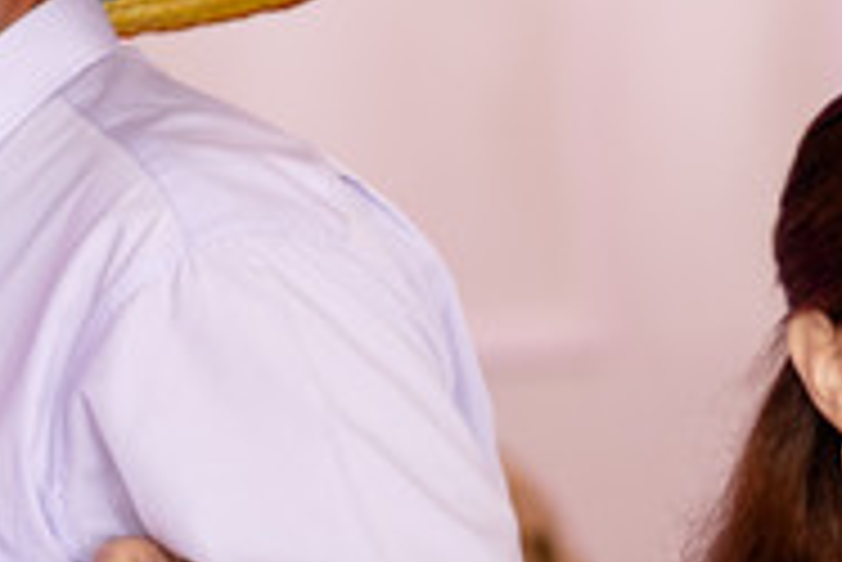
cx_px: 284
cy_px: -16
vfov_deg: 3.1
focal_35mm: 439
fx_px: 10275
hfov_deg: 4.7
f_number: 1.8
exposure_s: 1/200
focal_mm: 85
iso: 800
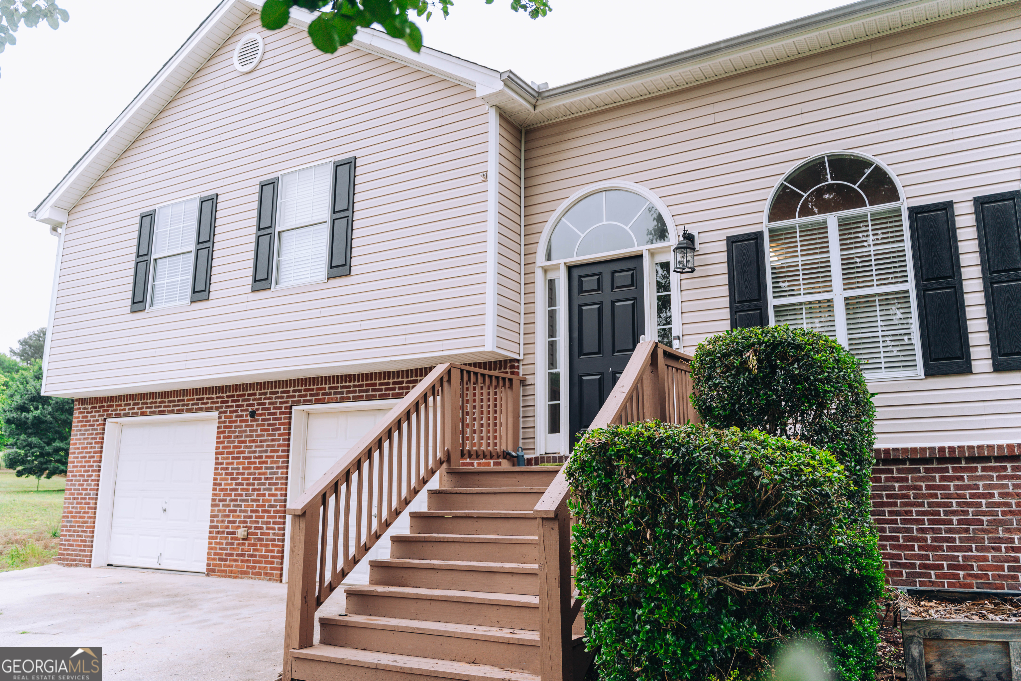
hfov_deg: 65.5
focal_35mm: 28
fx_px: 794
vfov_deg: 46.4
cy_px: 340
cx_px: 510
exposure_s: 1/160
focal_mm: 28
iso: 160
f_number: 2.8
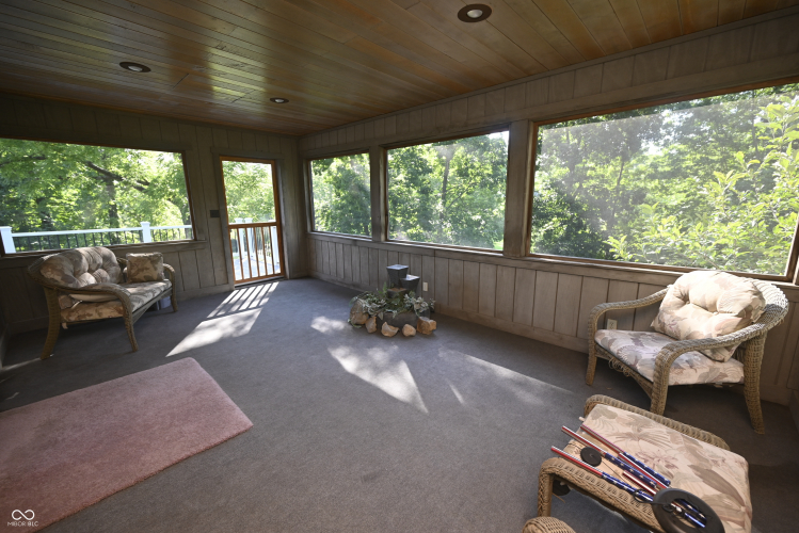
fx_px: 333
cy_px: 266
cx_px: 400
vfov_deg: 77.4
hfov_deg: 100.4
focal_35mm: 15
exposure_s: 1/60
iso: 200
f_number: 4
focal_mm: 15
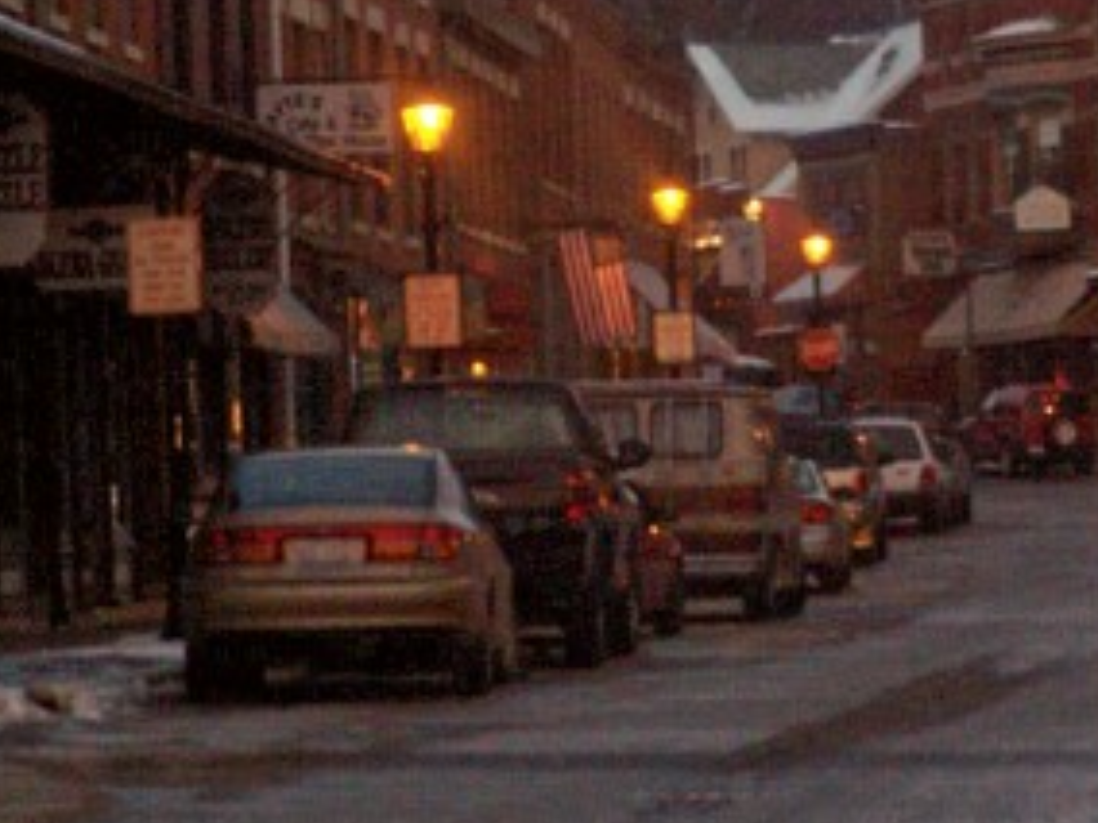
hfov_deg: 8.3
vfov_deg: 6.2
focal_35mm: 238
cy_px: 259
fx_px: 7549
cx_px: 684
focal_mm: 28
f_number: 3.2
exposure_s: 1/90
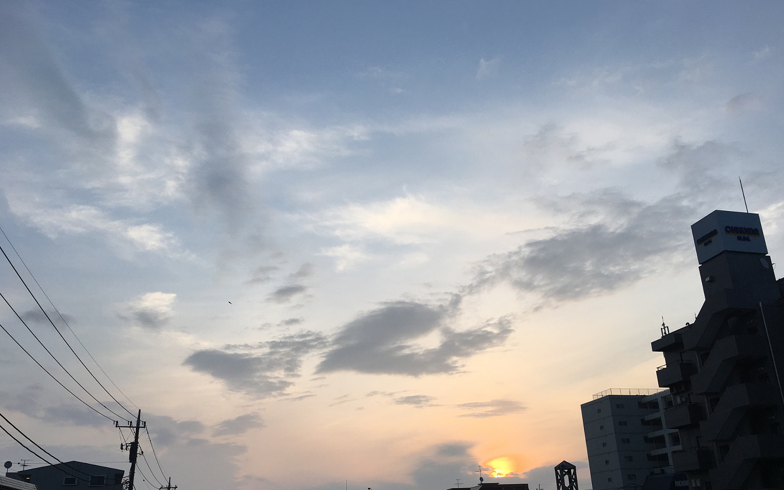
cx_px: 390
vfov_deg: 40.4
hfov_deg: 61.2
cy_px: 292
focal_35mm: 31
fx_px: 662
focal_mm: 4.15
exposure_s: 1/641
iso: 25
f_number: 2.2
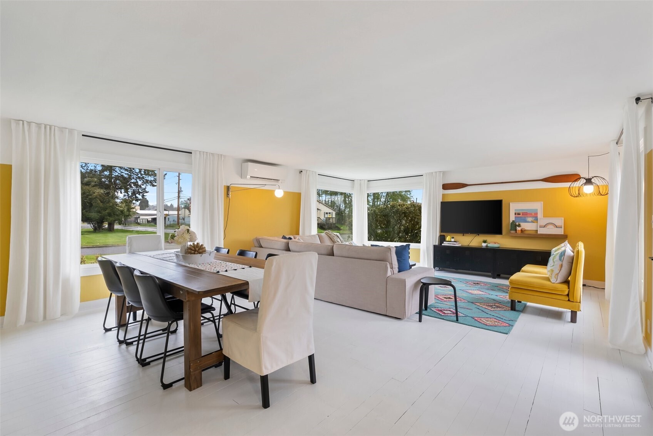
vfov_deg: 73.8
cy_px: 218
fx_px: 290
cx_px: 326
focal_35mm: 16
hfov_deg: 96.7
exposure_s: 1/4
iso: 500
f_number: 8
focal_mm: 16
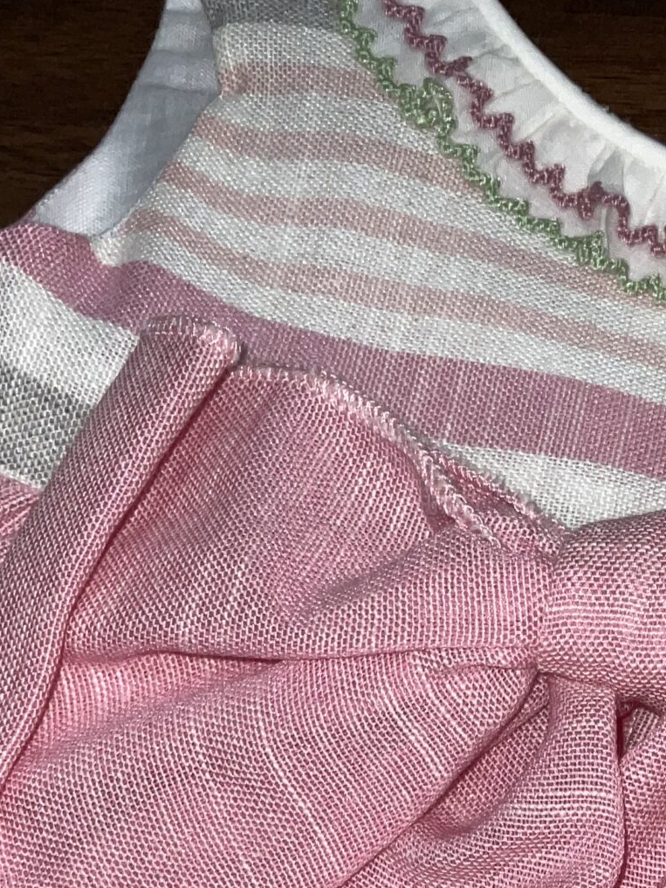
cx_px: 604
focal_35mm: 73
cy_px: 1095
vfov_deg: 24.0
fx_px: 1872
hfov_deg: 19.8
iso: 16
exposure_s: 1/136
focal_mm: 3
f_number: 1.8
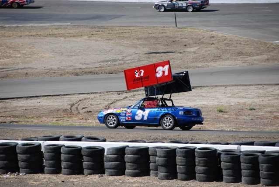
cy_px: 94
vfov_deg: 4.6
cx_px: 140
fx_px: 2328
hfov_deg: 6.9
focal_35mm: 300
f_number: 5.6
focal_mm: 200
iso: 200
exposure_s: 1/800
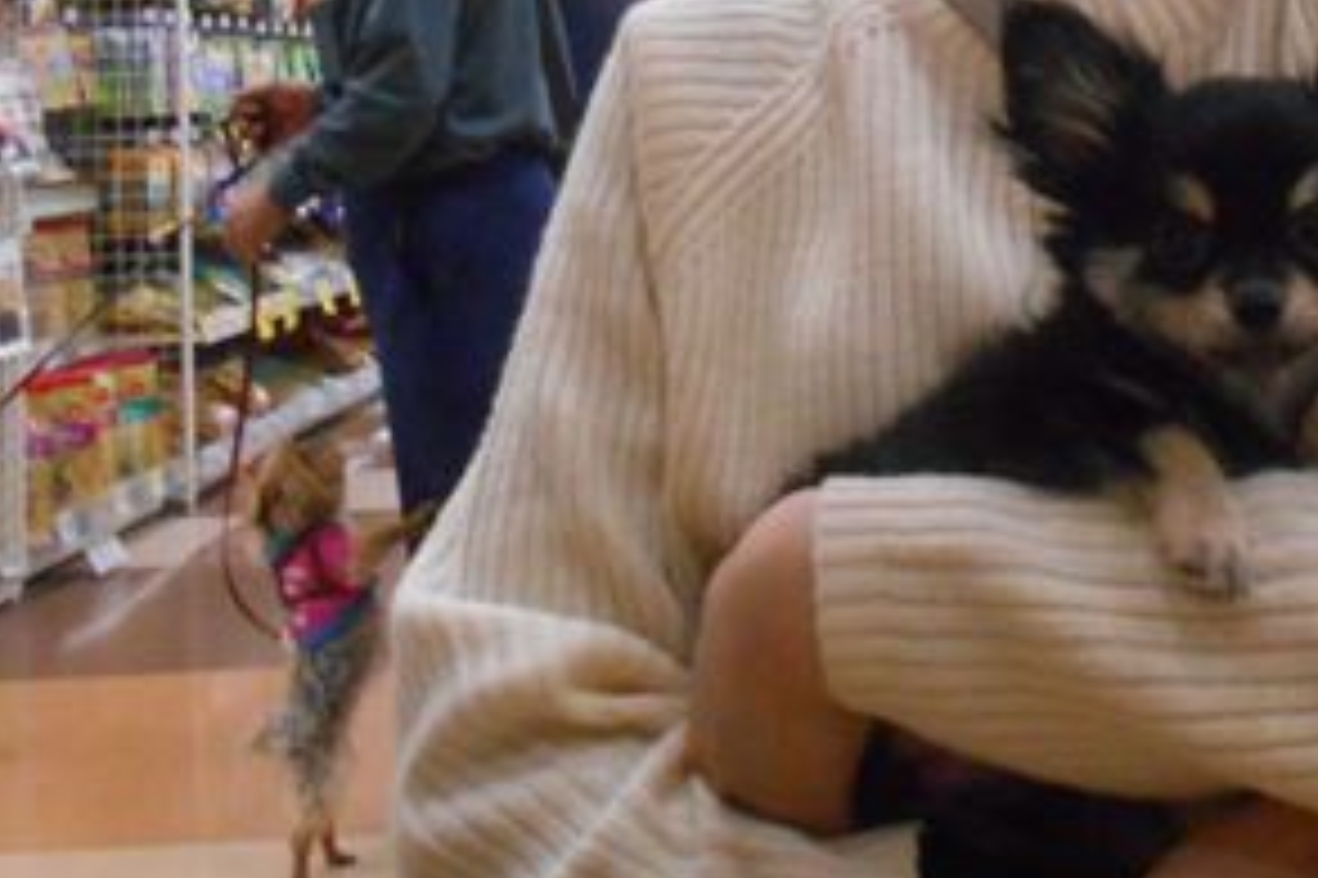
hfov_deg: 30.5
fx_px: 2342
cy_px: -5
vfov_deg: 20.5
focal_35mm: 64
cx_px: 1098
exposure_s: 1/160
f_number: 3.4
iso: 800
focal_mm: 5.1
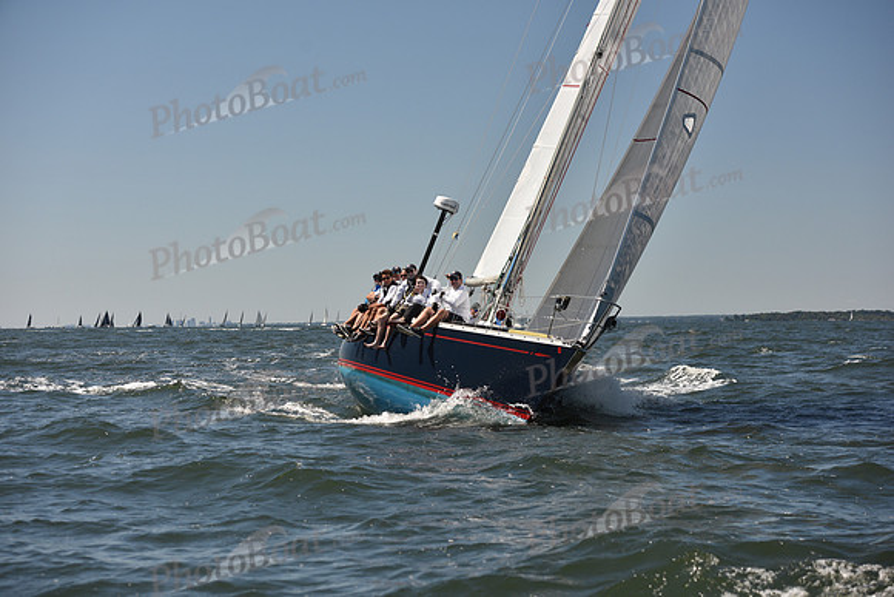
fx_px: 1863
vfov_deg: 18.2
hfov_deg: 27.0
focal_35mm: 75
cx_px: 447
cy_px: 298
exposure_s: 1/1250
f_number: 4.5
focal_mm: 75
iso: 250
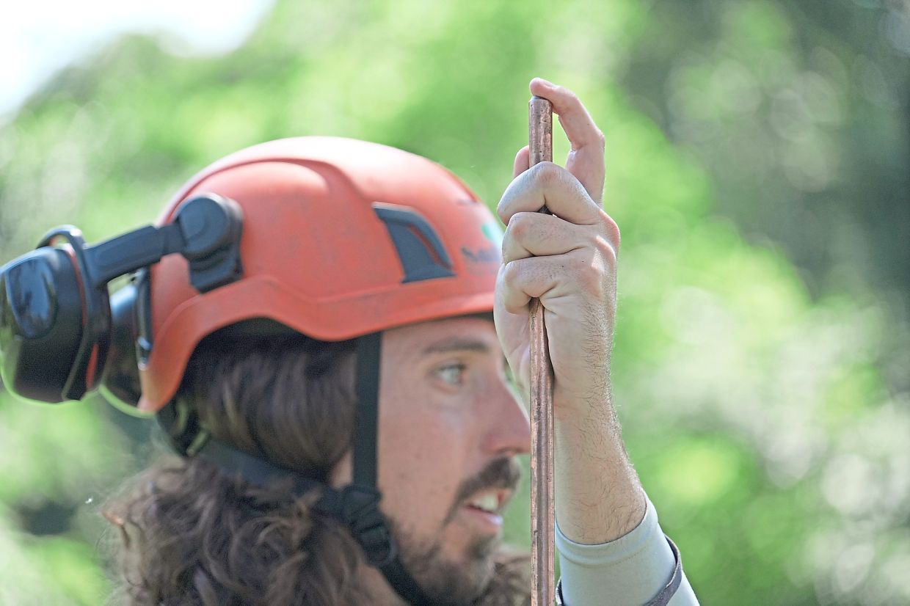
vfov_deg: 6.0
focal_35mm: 230
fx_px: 5812
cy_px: 303
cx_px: 455
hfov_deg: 9.0
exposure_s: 1/800
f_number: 6.3
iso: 1600
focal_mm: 230
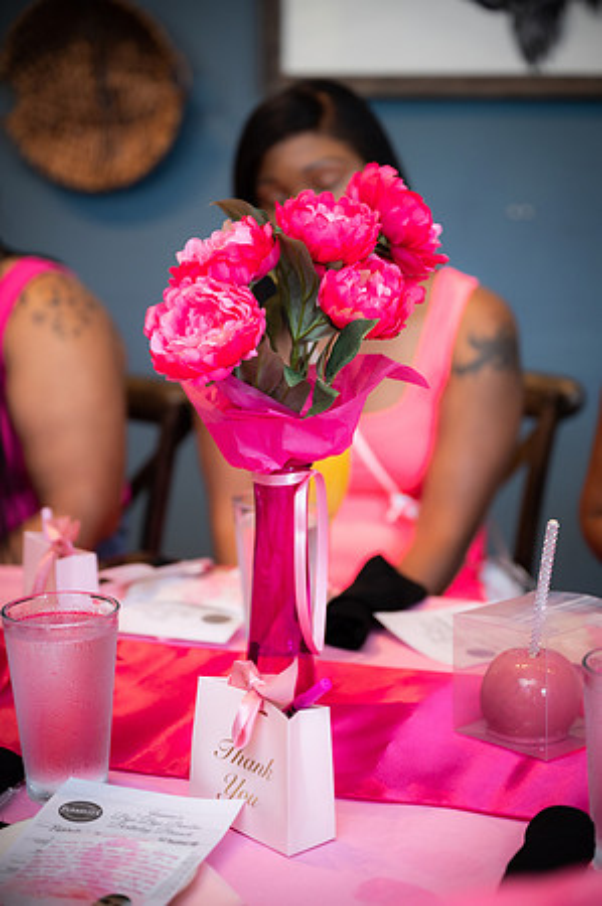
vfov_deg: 30.1
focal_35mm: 67
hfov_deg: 20.3
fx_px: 1684
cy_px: 453
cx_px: 301
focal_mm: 67
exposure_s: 1/200
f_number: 2.8
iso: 1000
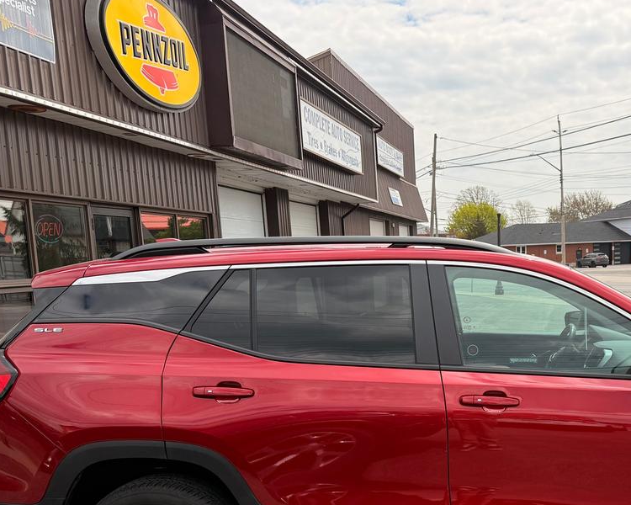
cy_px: 364
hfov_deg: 44.5
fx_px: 747
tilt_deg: -7.6
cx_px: 463
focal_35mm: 40
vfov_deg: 36.7
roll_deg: +2.1
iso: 100
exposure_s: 1/4673
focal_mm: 6.76
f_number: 1.78
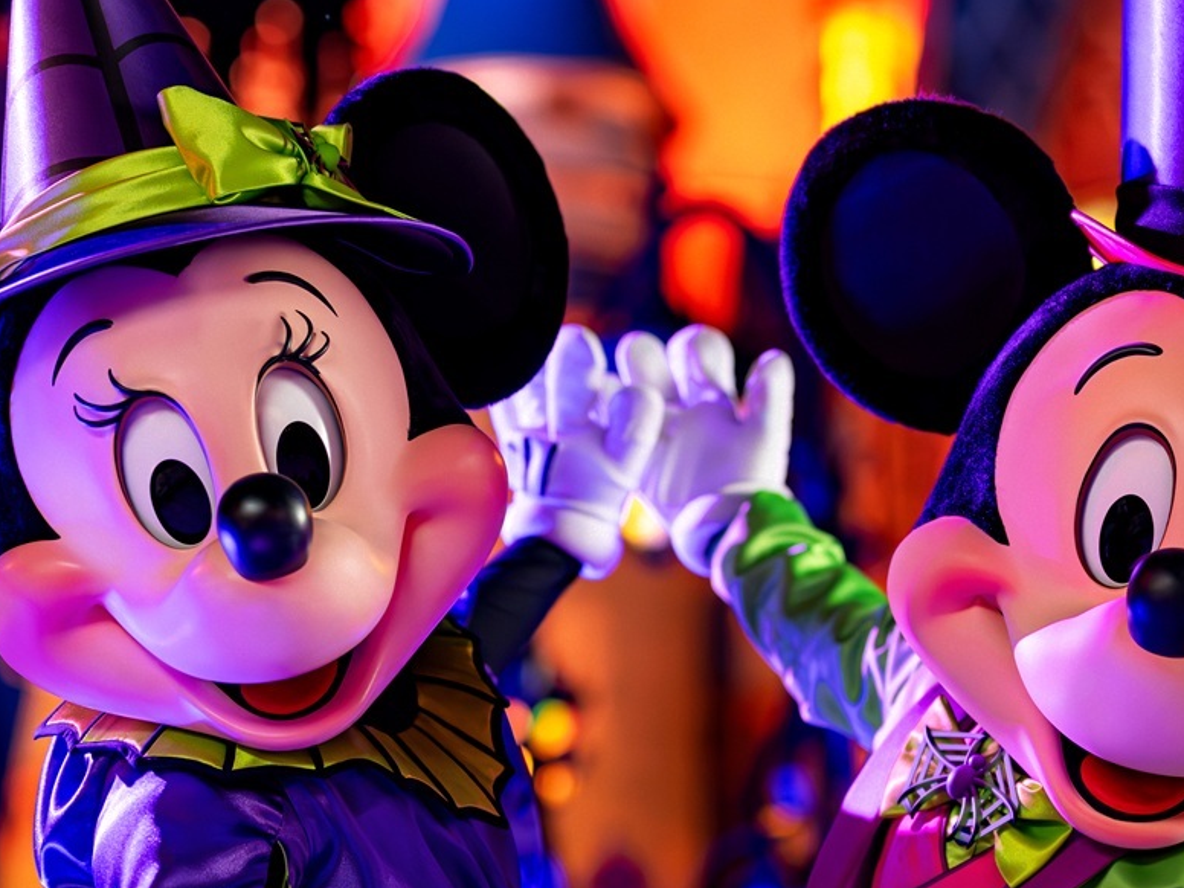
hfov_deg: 16.5
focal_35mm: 119
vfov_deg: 12.4
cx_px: 737
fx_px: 4070
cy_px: 558
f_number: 1.4
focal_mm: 50
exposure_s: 1/125
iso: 1250
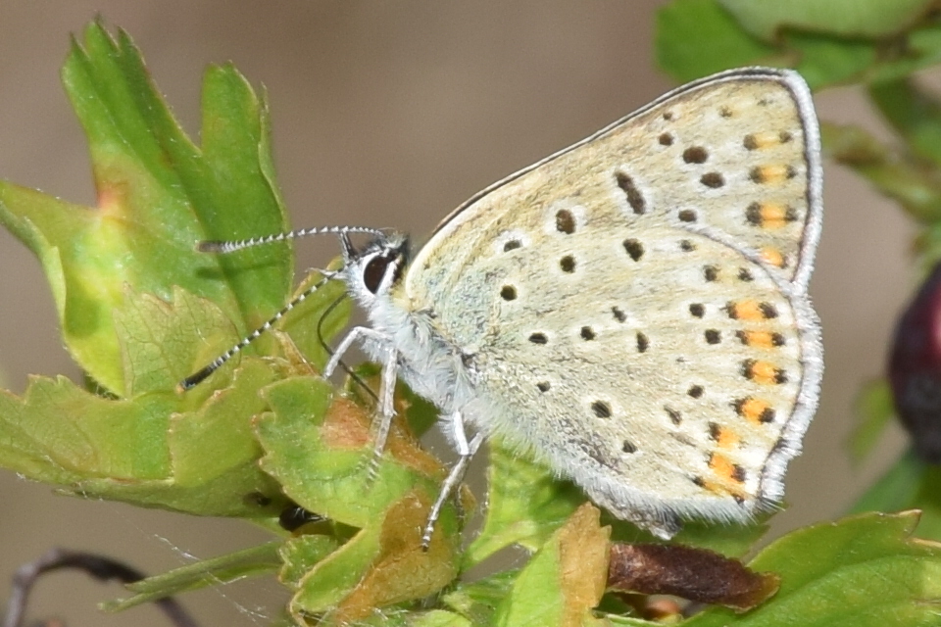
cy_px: 314
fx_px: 5489
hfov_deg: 9.8
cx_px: 470
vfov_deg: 6.5
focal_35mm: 210
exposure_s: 1/160
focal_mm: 140
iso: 100
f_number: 13
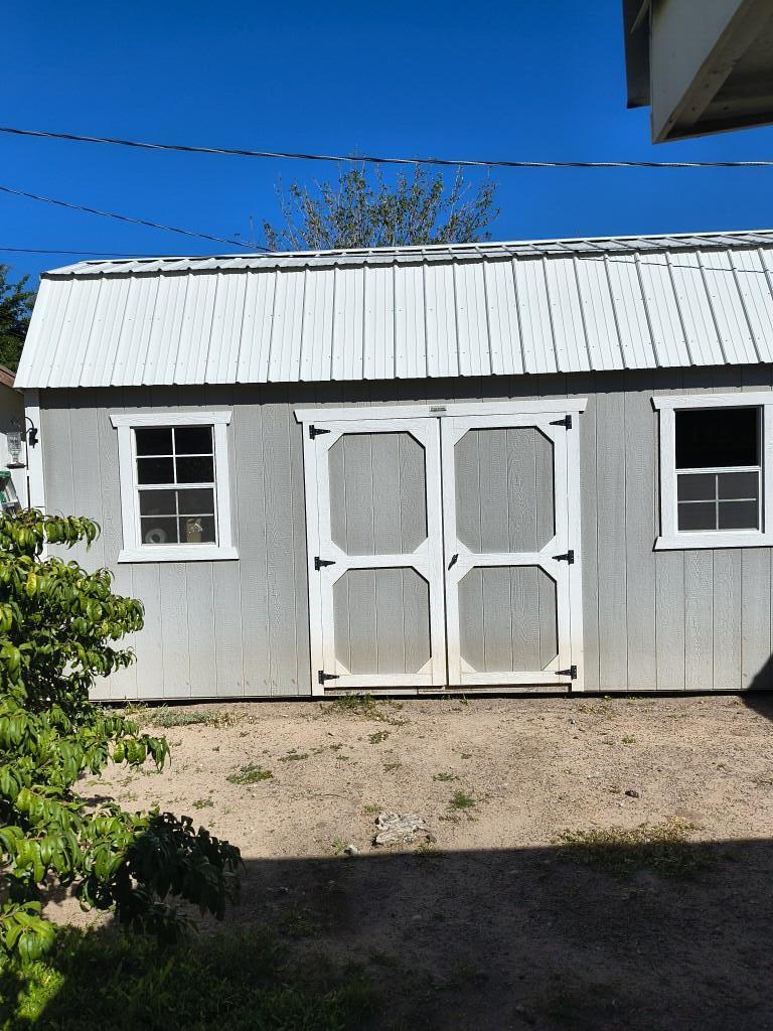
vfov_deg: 69.4
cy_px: 516
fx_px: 744
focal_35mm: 25
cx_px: 386
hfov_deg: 54.9
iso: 101
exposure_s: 1/2210
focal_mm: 4.68
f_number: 1.7
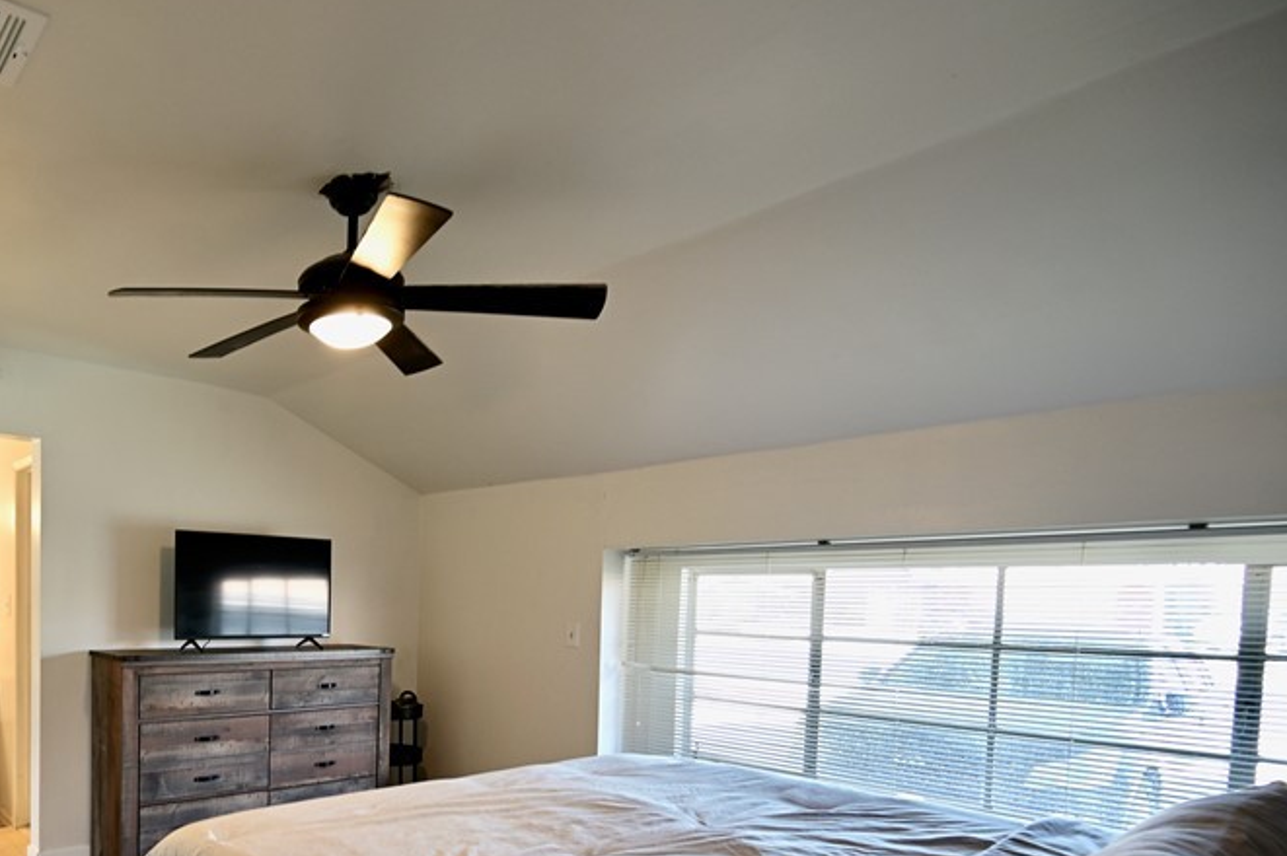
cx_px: 289
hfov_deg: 69.9
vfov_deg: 53.2
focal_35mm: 23
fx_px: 822
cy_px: 617
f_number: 4
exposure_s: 1/60
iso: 800
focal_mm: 14
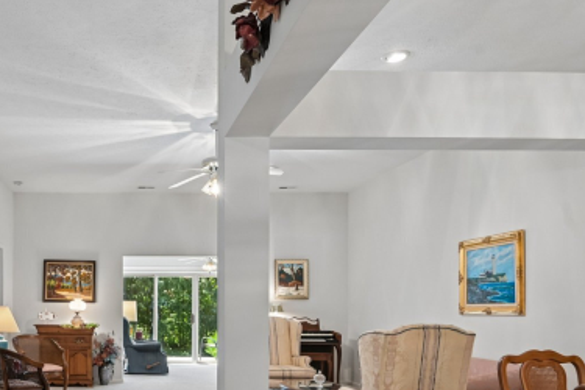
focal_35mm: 32
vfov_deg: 39.7
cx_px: 115
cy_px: 303
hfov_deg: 54.6
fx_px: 520
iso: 400
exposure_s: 1/13
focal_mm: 16
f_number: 8
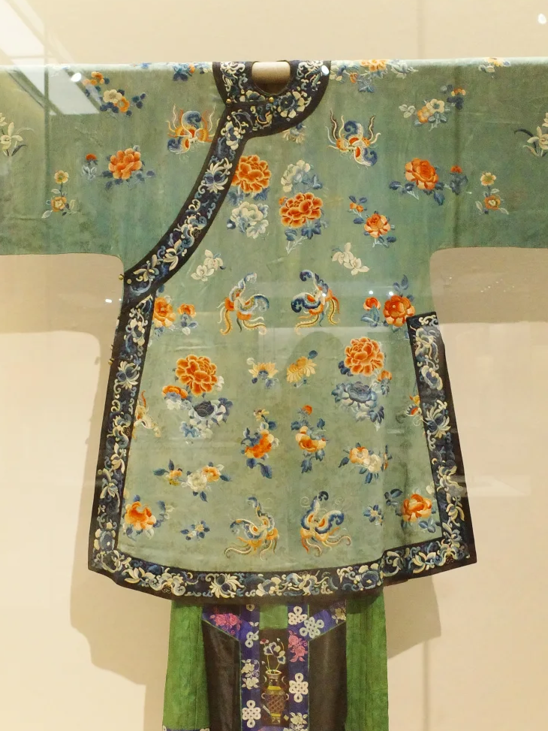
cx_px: 269
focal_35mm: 56
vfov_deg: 34.3
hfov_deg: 26.1
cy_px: 406
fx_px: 1182
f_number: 4.5
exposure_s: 1/50
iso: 6400
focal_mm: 18.3
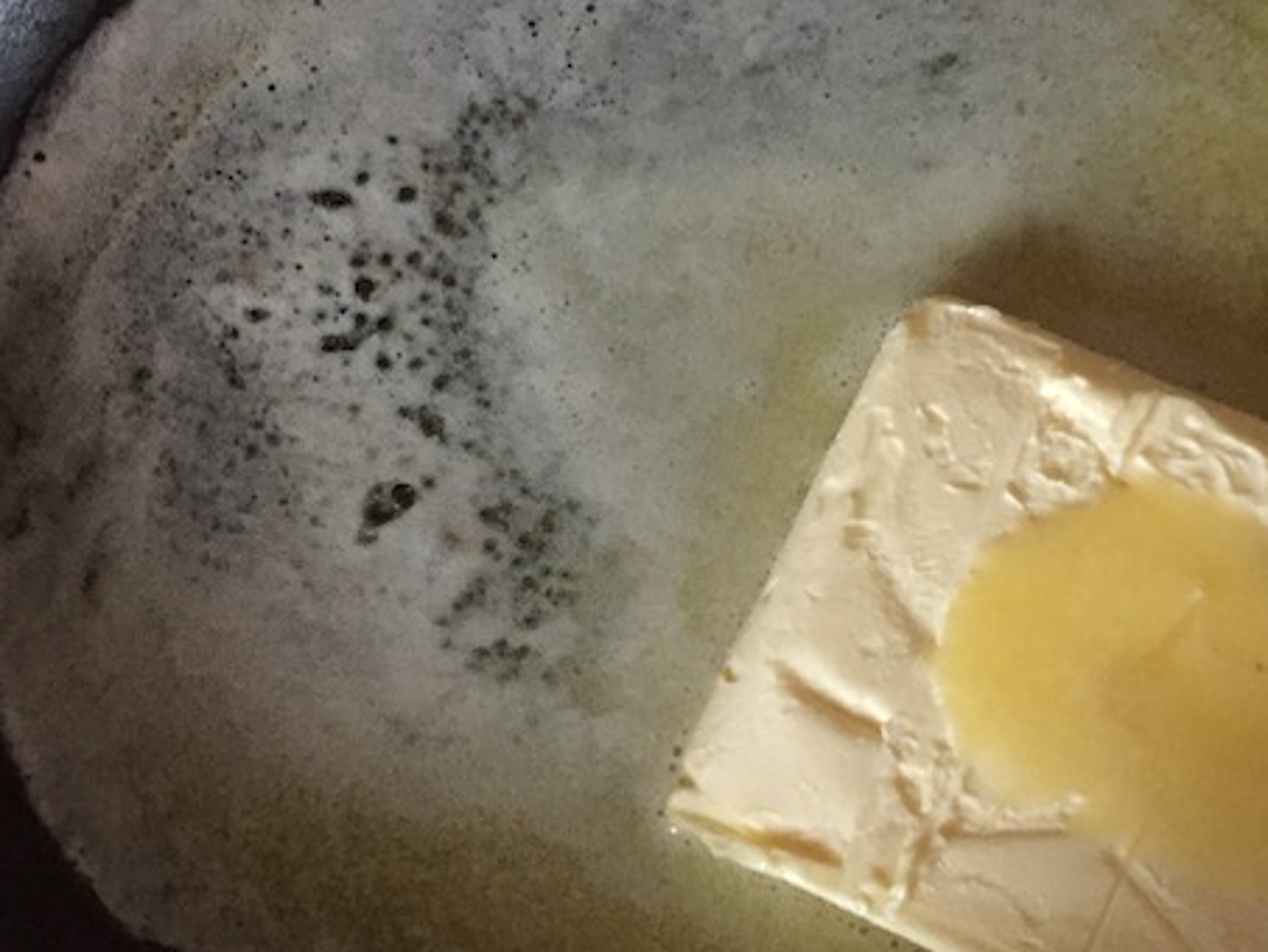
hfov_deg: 45.4
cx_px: 781
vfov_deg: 34.9
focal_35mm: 41
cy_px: 619
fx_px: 1502
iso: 320
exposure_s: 1/15
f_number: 2.2
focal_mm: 4.15
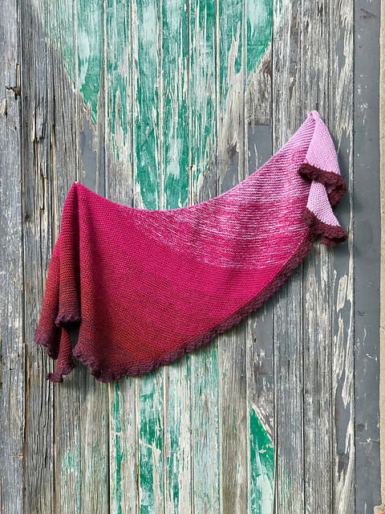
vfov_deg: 33.8
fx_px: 845
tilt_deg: -2.2
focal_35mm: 57
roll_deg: +0.0
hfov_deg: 25.7
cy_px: 257
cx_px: 192
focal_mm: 6.6
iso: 20
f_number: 2.8
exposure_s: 1/276
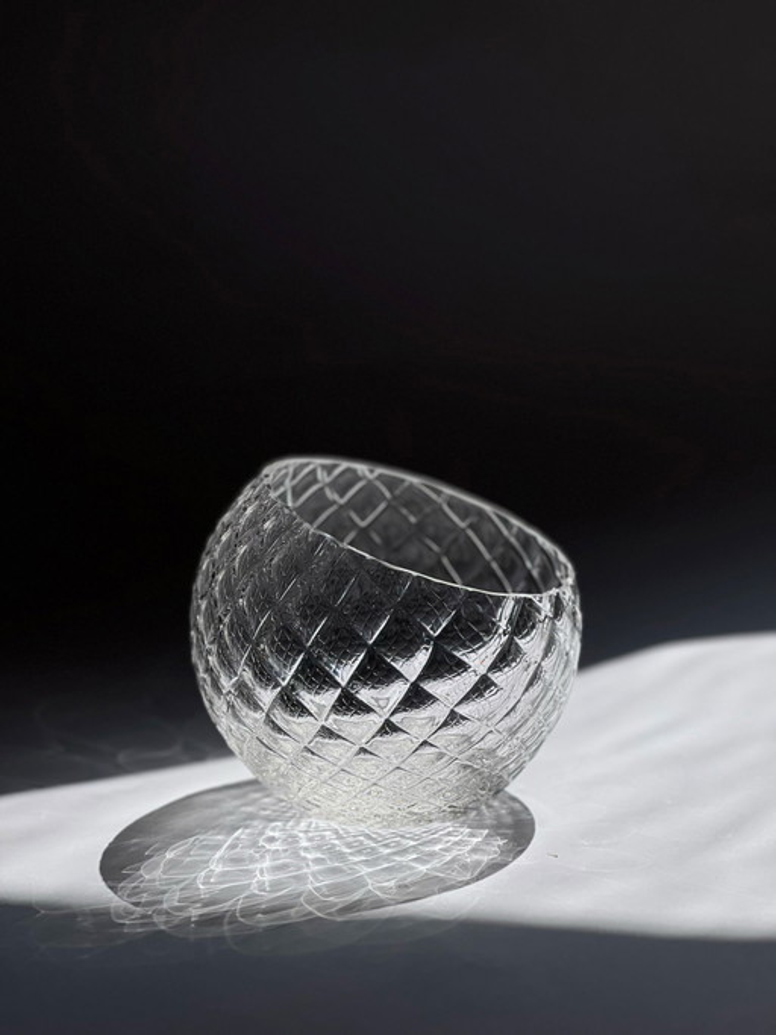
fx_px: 2302
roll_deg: +0.3
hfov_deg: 19.1
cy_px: 518
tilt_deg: -9.6
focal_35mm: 77
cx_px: 388
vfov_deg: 25.3
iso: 32
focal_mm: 9
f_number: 2.8
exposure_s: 1/2660
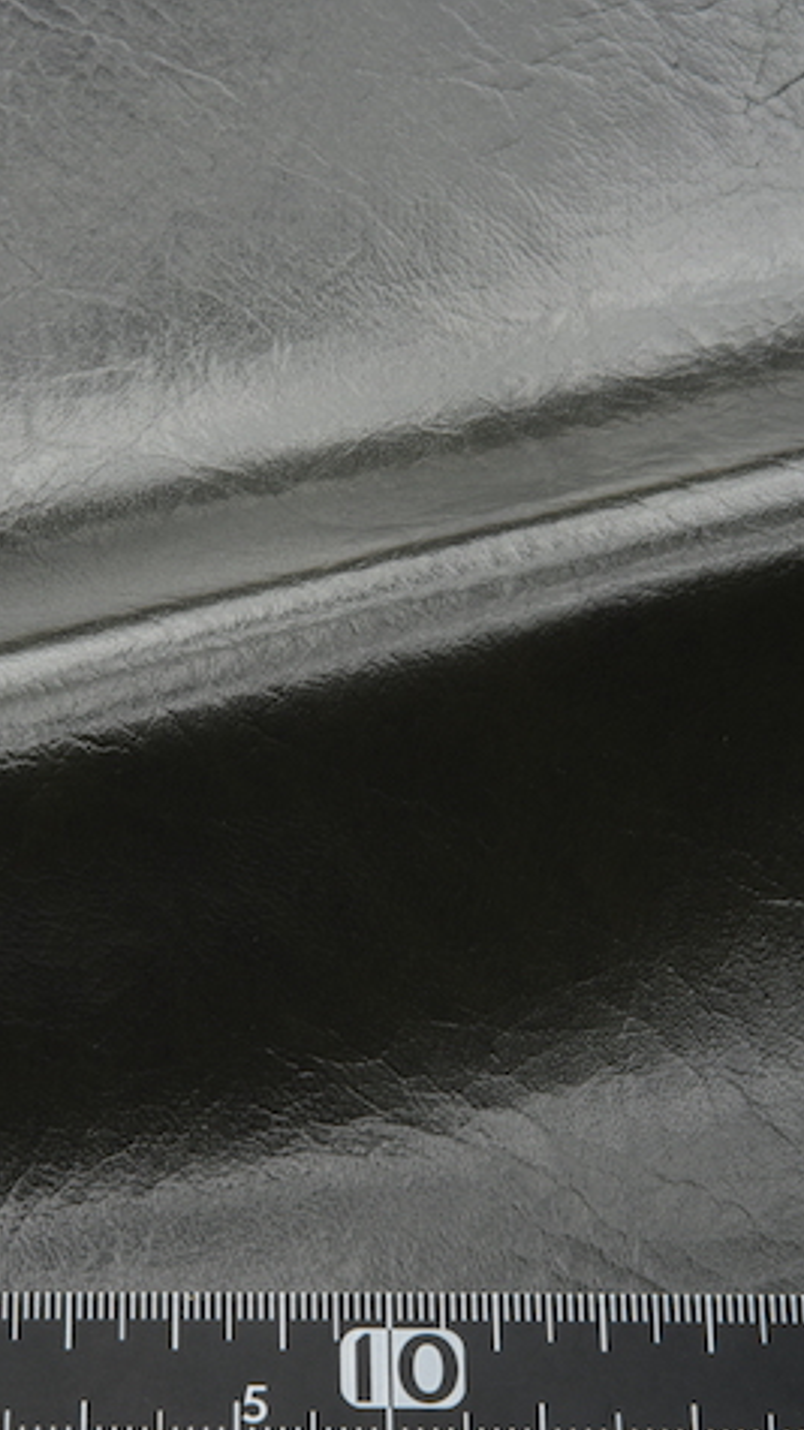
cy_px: 720
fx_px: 4816
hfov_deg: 9.5
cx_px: 334
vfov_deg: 16.9
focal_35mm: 127
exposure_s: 1/125
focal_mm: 80
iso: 100
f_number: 22
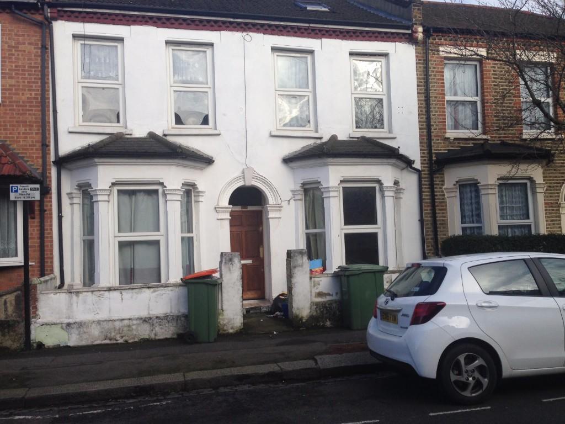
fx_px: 539
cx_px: 282
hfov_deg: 55.4
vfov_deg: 42.9
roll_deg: +1.9
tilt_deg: +2.9
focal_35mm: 33
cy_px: 212
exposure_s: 1/809
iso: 50
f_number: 2.4
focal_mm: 4.12
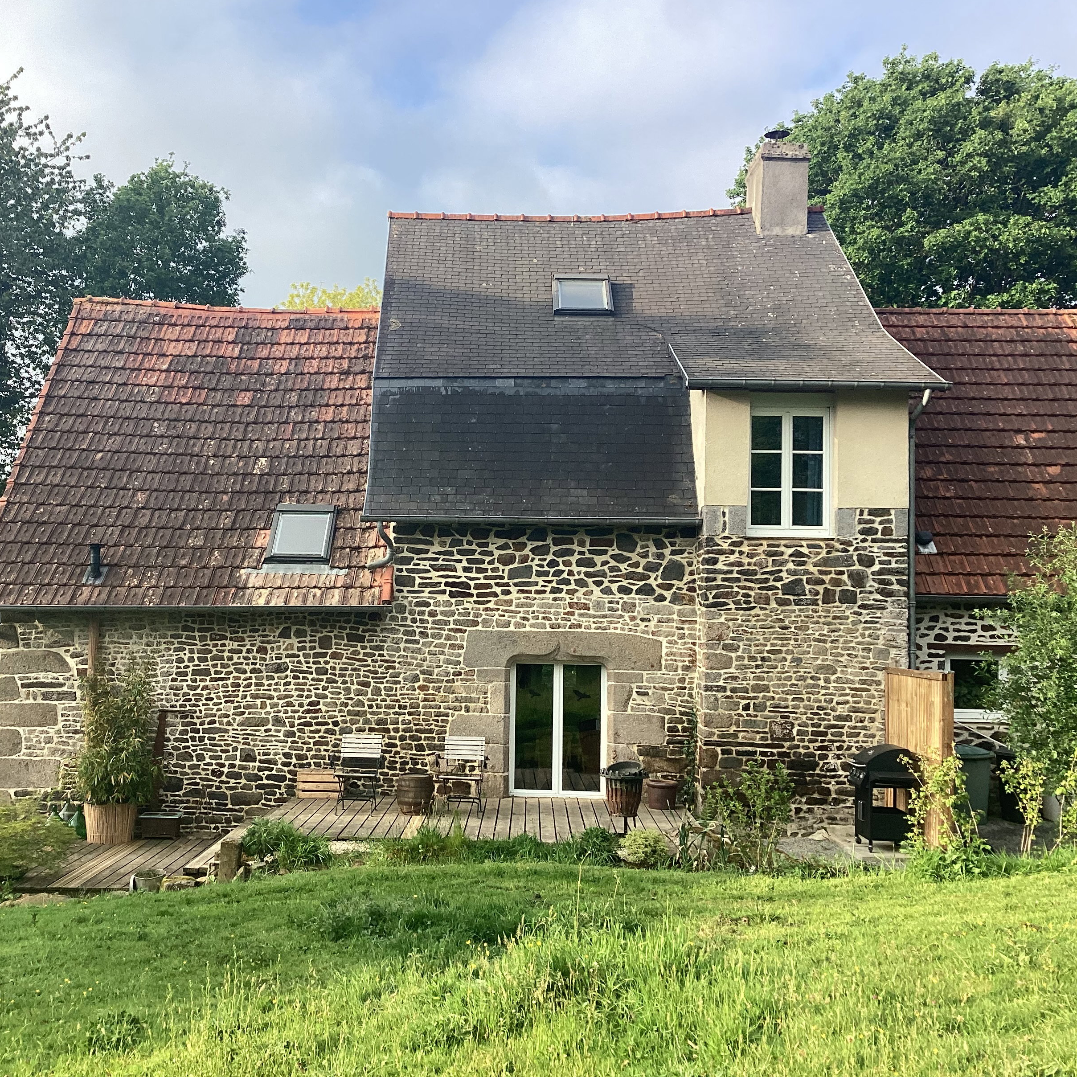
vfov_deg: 44.9
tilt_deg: +2.8
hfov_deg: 44.6
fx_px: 1302
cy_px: 533
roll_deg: -2.1
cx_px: 412
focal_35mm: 37
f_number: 2.4
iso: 25
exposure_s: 1/440
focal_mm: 3.3
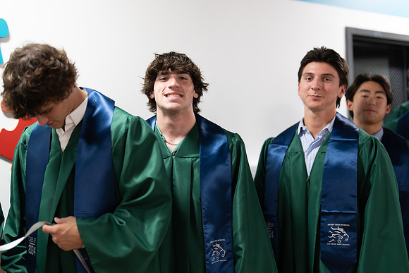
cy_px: 136
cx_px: 204
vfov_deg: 26.2
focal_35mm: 52
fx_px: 587
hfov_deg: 38.4
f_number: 1.2
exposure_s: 1/320
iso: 640
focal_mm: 50
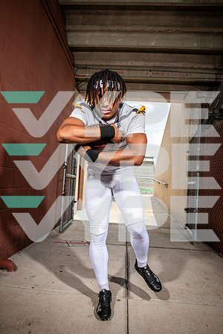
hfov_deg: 53.1
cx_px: 112
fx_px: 223
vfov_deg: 73.7
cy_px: 167
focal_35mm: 24
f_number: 7.1
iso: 160
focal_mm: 24
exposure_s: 1/400
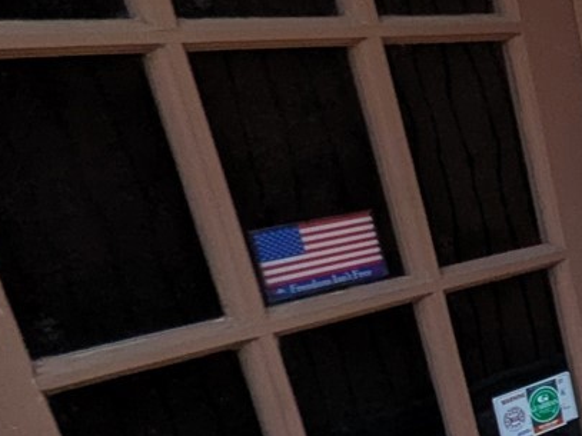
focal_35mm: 66
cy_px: 397
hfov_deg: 17.6
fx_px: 1109
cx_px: 1237
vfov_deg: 21.7
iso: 52
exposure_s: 1/594
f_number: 2.2
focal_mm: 1.83
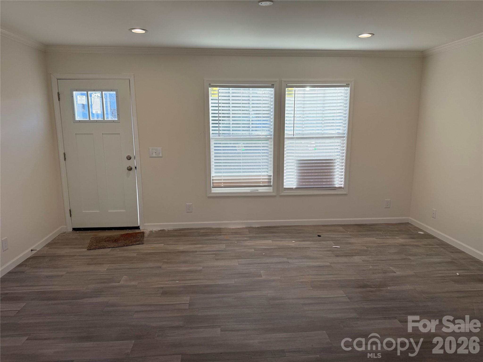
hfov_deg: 71.6
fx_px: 335
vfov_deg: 56.8
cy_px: 181
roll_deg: +0.5
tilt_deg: -11.2
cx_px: 242
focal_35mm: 24
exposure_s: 1/622
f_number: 1.78
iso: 100
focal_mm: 6.76
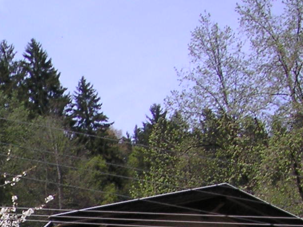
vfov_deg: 9.0
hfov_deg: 11.8
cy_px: 443
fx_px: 1365
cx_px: -233
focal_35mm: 156
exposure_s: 1/1000
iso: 50
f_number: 2.8
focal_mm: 6.1
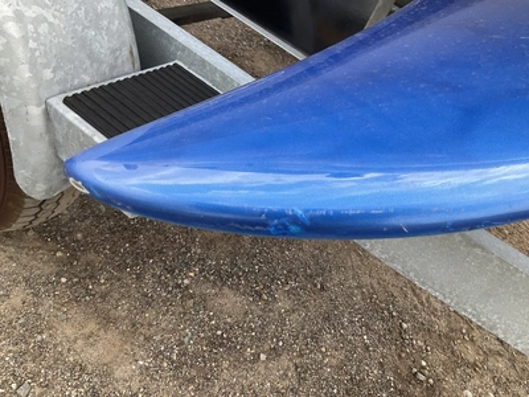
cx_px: 264
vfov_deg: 48.2
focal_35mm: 29
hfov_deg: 61.7
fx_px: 443
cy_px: 198
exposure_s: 1/193
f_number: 1.8
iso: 20
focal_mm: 3
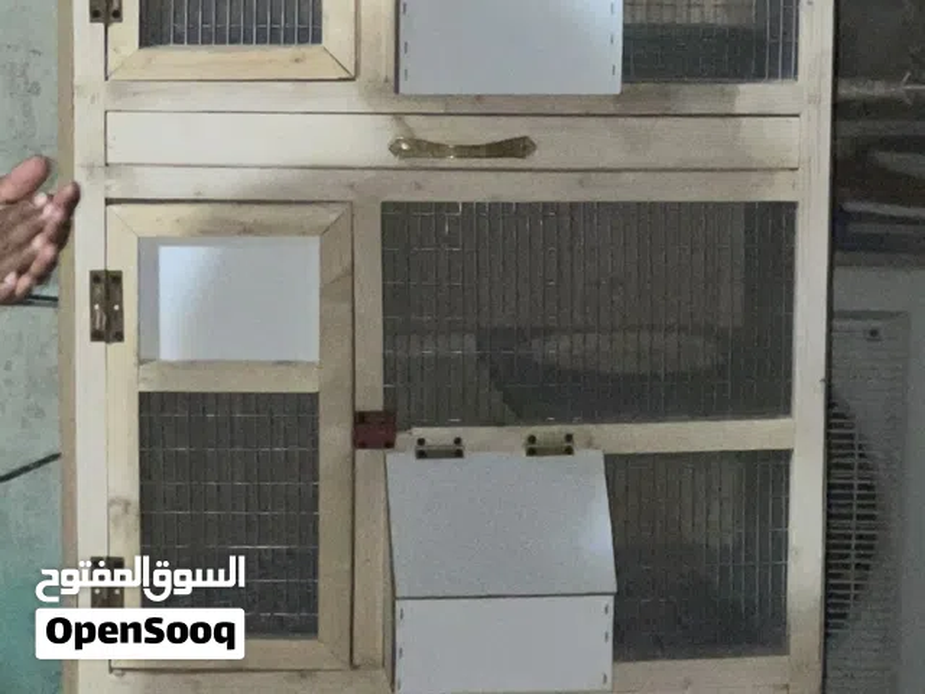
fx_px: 2058
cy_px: 347
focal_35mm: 77
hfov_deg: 25.3
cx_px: 462
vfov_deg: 19.1
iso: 640
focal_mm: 9
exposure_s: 1/34
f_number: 2.8
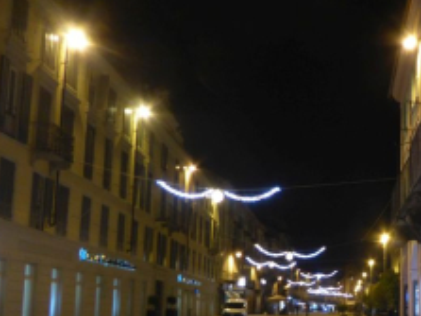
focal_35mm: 46
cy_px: 259
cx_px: 379
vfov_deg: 30.6
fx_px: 559
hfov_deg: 38.4
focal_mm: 4.3
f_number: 3.3
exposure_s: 1/4
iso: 200
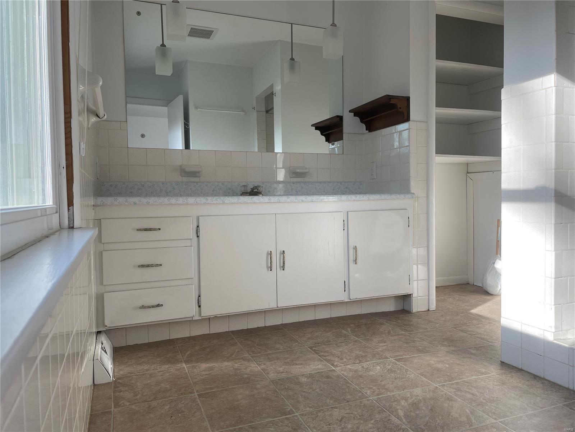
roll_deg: +0.6
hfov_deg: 67.3
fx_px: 432
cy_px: 216
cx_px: 288
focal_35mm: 26
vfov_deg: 53.1
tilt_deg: -1.6
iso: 32
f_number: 1.6
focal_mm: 4.2
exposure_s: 1/133
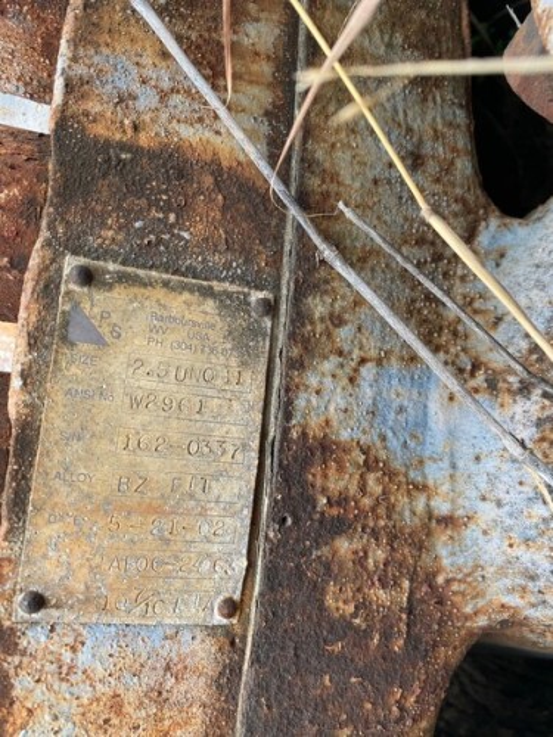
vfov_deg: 67.3
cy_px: 368
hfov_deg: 53.1
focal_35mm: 26
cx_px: 276
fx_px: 554
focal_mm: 4.25
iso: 32
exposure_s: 1/121
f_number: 1.8
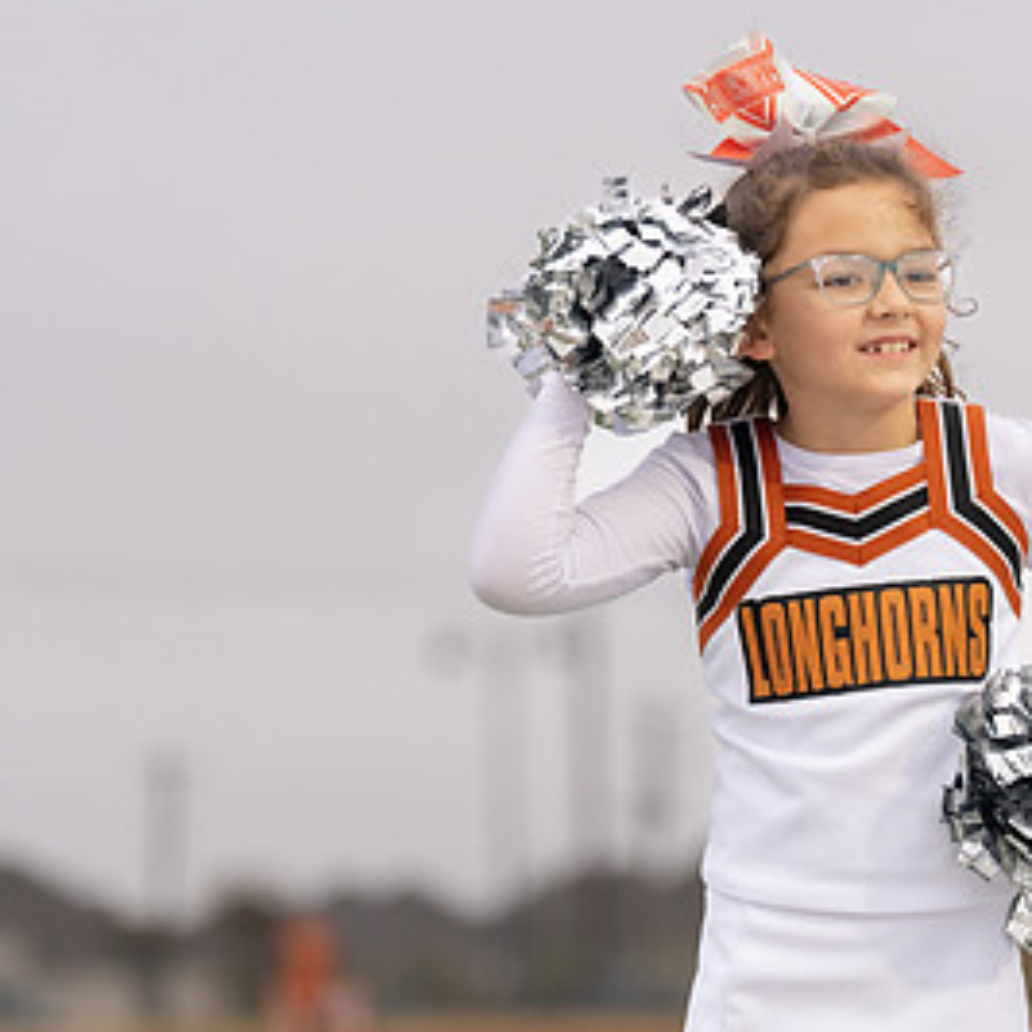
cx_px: 750
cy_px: 622
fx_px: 7859
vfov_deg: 7.5
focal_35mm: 233
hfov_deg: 7.5
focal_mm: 118
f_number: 2.8
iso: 500
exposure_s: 1/1000
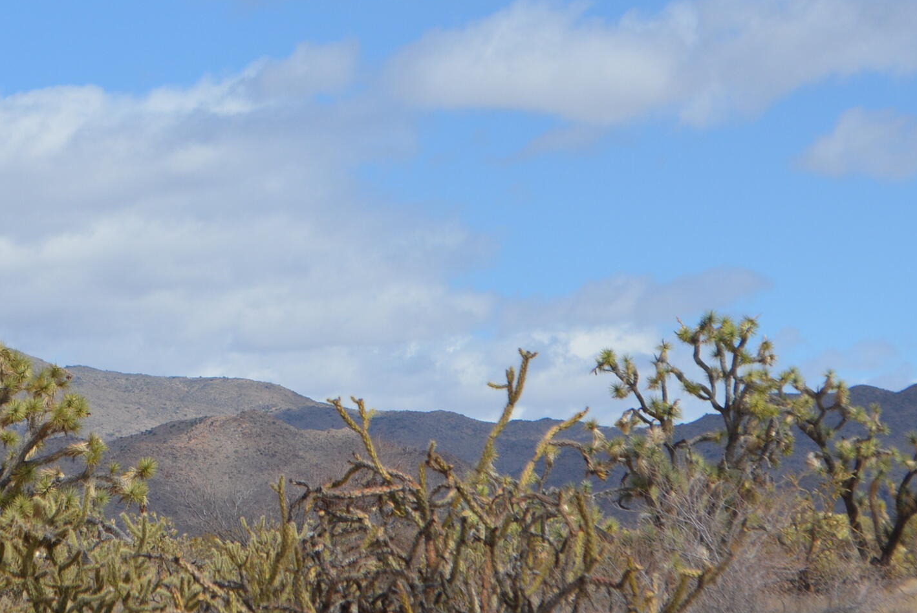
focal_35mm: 174
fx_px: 4437
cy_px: 360
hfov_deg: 11.8
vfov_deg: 7.9
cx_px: 232
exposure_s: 1/2000
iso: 400
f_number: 7.1
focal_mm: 55
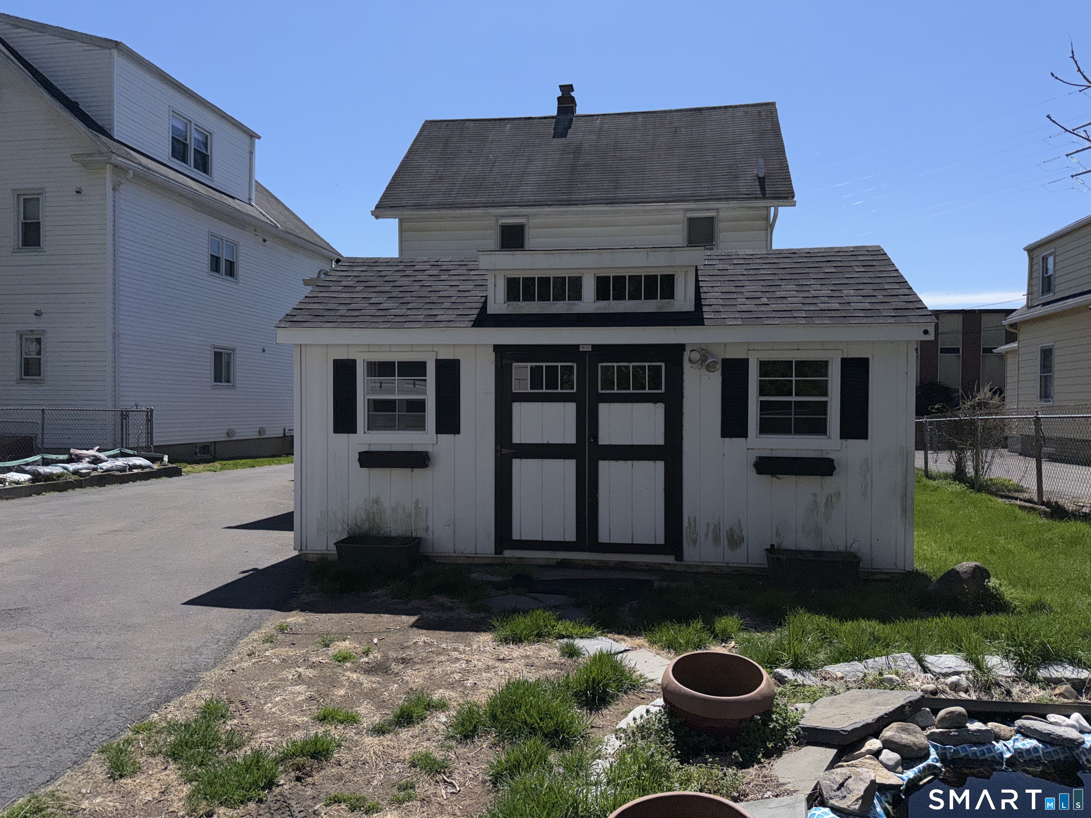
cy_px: 409
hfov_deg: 71.6
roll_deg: -0.7
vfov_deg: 56.8
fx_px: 756
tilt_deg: +0.3
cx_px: 546
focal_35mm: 24
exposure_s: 1/22727
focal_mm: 6.76
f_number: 1.78
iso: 50
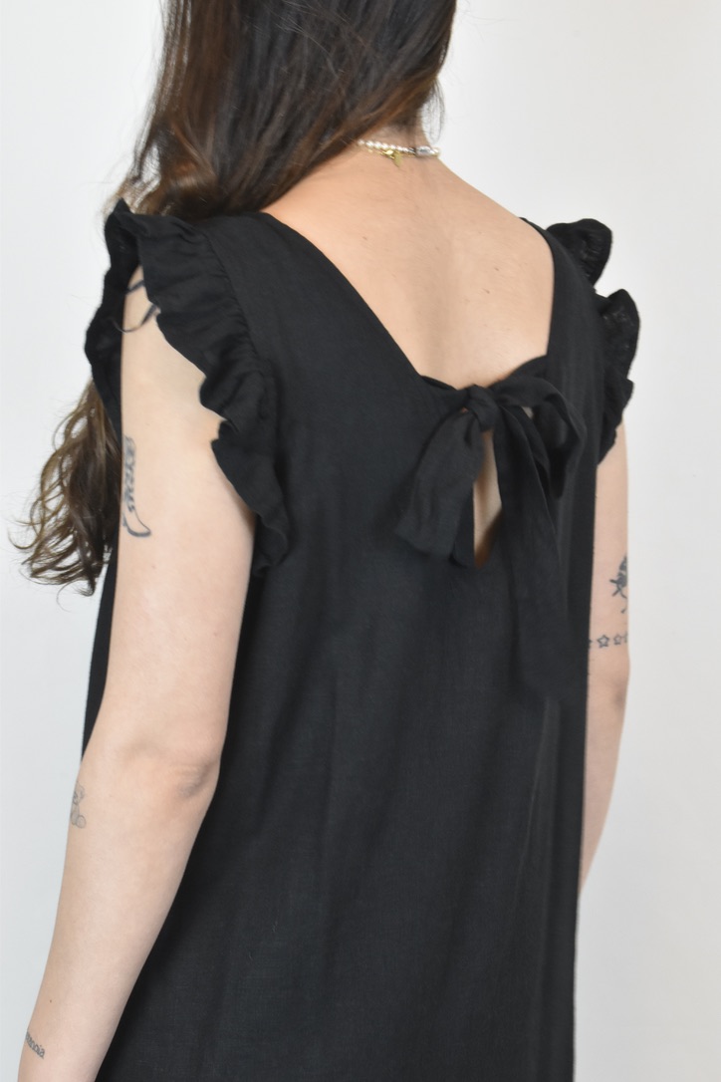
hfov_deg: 16.6
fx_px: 2478
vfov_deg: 24.6
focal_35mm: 82
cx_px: 360
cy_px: 541
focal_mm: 55
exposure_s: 1/20
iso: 1600
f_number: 18
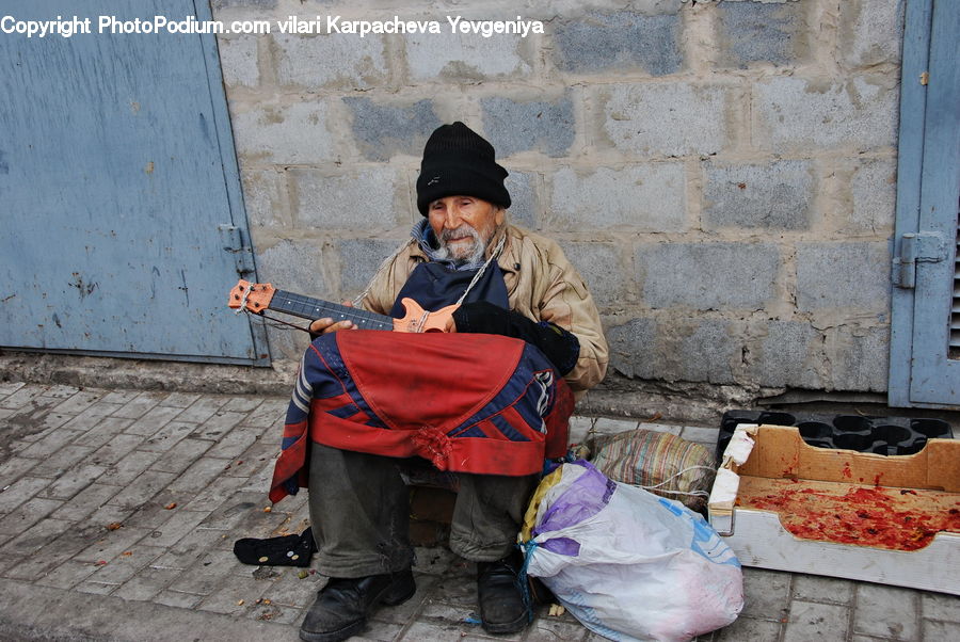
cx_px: 480
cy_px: 321
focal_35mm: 39
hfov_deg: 49.5
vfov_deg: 34.3
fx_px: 1041
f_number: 5.6
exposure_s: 1/125
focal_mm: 26
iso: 110
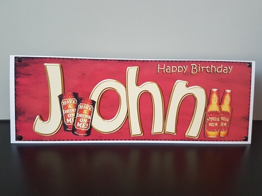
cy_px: 100
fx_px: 219
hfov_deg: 61.7
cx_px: 130
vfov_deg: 48.2
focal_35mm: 29
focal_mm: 4.2
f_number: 1.7
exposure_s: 1/40
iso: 160
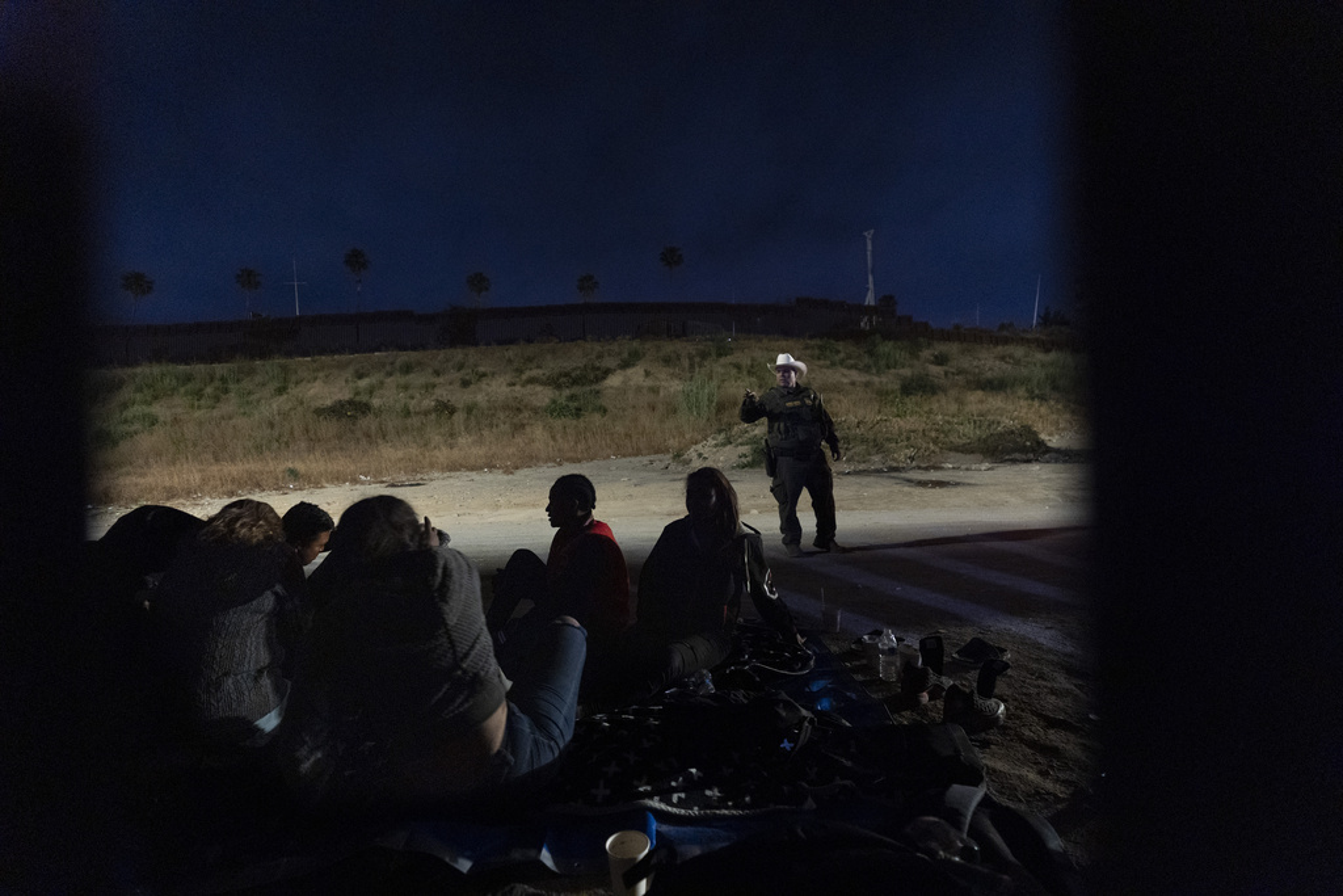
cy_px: 448
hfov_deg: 96.7
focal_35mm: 16
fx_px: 597
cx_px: 672
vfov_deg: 73.8
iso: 3200
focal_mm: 16
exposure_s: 1/60
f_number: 2.8
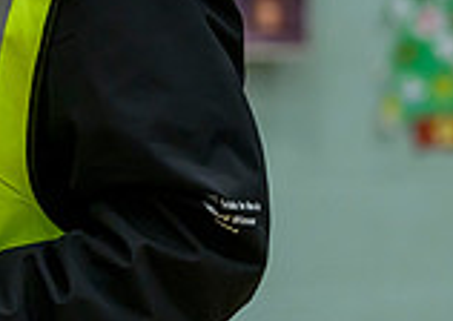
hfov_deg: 4.2
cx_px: -349
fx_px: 6134
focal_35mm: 478
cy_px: -47
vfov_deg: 3.0
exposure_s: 1/250
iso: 2500
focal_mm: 115
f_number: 4
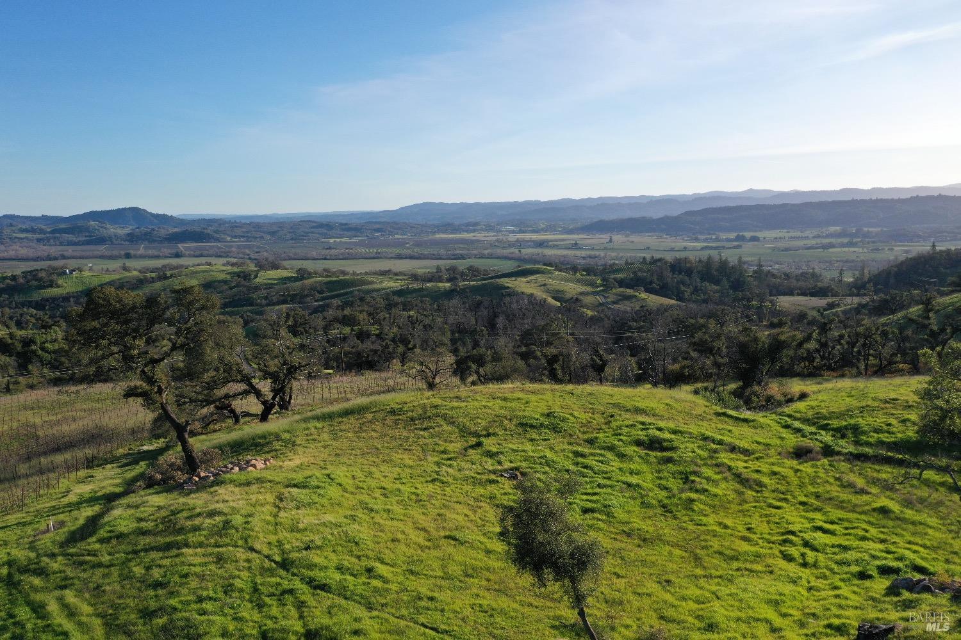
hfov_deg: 65.5
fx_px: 747
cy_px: 320
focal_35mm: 28
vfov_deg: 46.4
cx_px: 480
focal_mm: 10.26
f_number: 5.6
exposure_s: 1/400
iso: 100
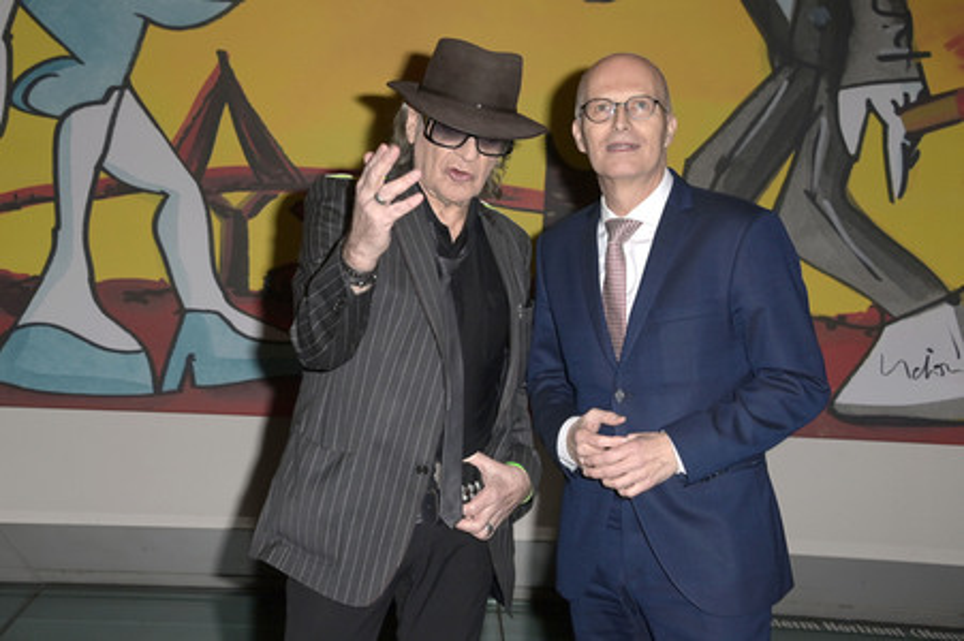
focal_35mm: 50
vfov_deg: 27.0
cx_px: 482
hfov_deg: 39.6
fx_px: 1338
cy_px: 320
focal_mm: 50
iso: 1000
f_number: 5.6
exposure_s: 1/160
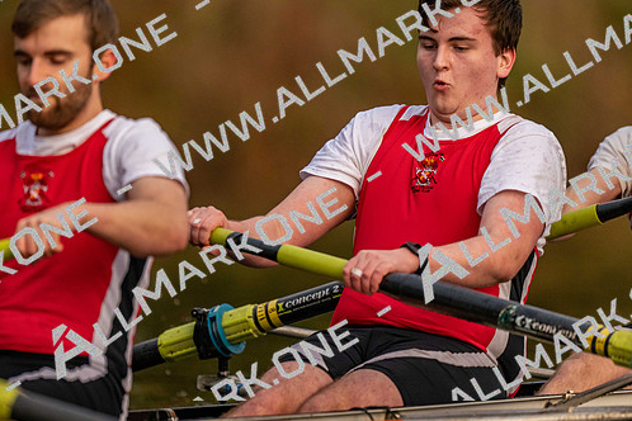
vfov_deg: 2.0
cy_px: 183
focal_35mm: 699
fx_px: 12270
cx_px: 310
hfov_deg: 3.0
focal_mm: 600
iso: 2800
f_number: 4
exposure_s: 1/2500
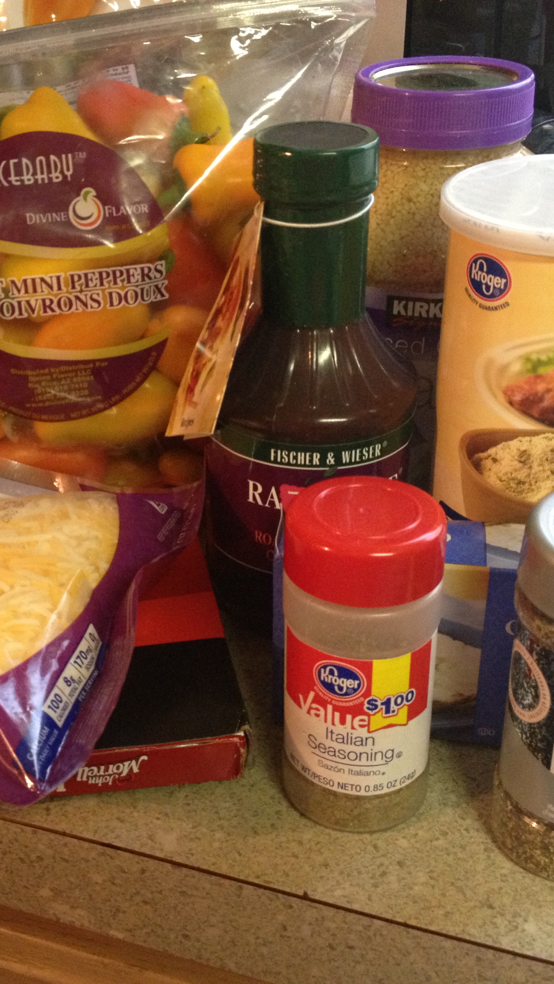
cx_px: 177
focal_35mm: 51
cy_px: 492
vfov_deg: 40.6
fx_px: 1332
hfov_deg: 23.4
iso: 320
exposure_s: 1/20
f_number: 2.4
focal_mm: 4.28
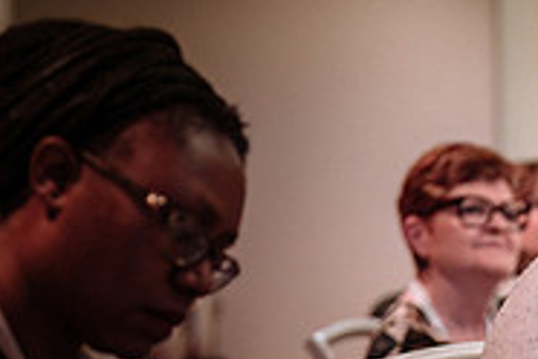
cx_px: 728
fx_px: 2406
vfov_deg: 8.4
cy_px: 438
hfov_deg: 12.3
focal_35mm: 161
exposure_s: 1/400
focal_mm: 50
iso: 1600
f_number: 1.6
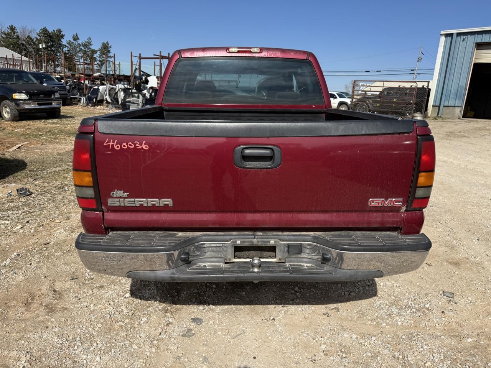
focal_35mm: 24
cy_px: 184
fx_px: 340
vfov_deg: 56.8
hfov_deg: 71.6
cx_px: 246
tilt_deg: -11.5
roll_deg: -3.7
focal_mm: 6.76
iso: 80
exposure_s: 1/4673
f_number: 1.78
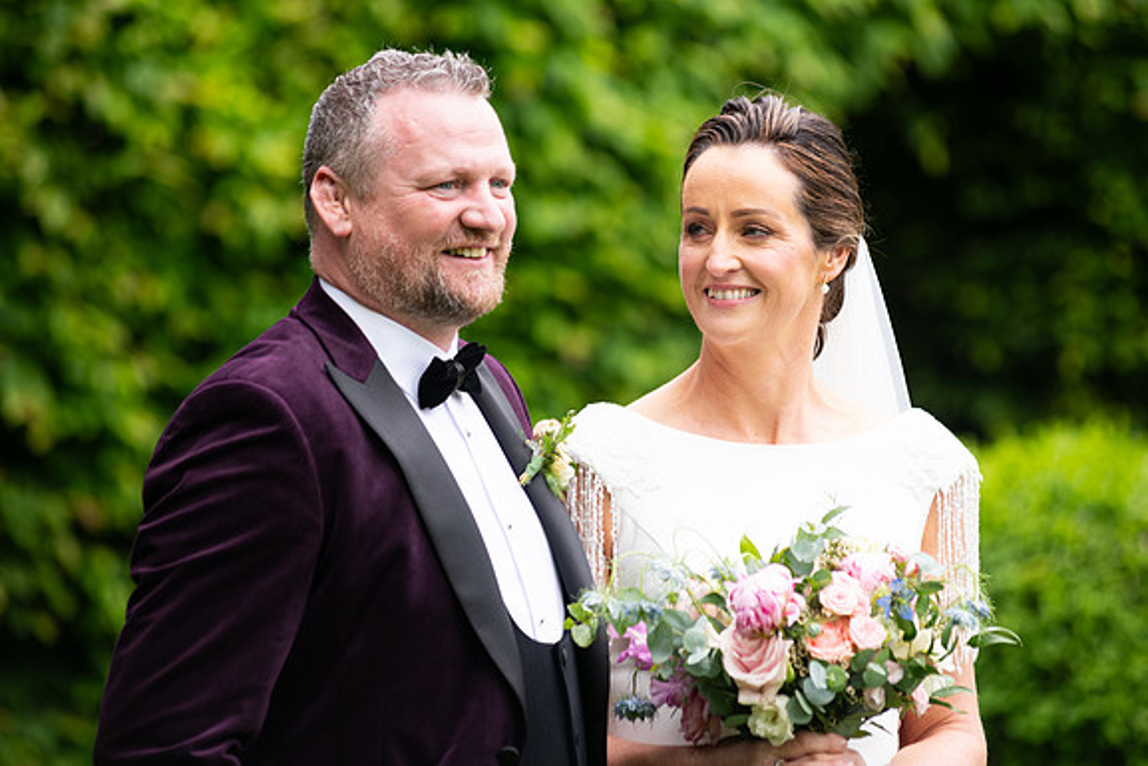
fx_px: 5454
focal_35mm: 171
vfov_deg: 8.0
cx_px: 573
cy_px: 383
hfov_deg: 12.0
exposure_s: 1/200
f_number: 3.5
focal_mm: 170
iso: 250
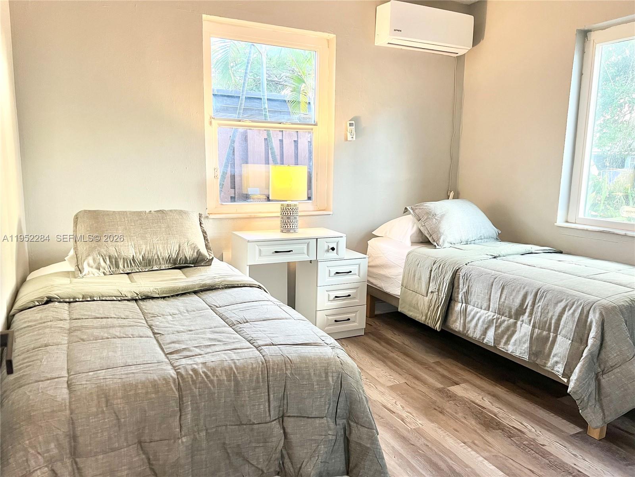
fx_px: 477
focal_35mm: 26
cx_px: 318
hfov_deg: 67.3
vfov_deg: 53.1
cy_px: 238
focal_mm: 5.7
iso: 250
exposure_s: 1/60
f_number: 1.5
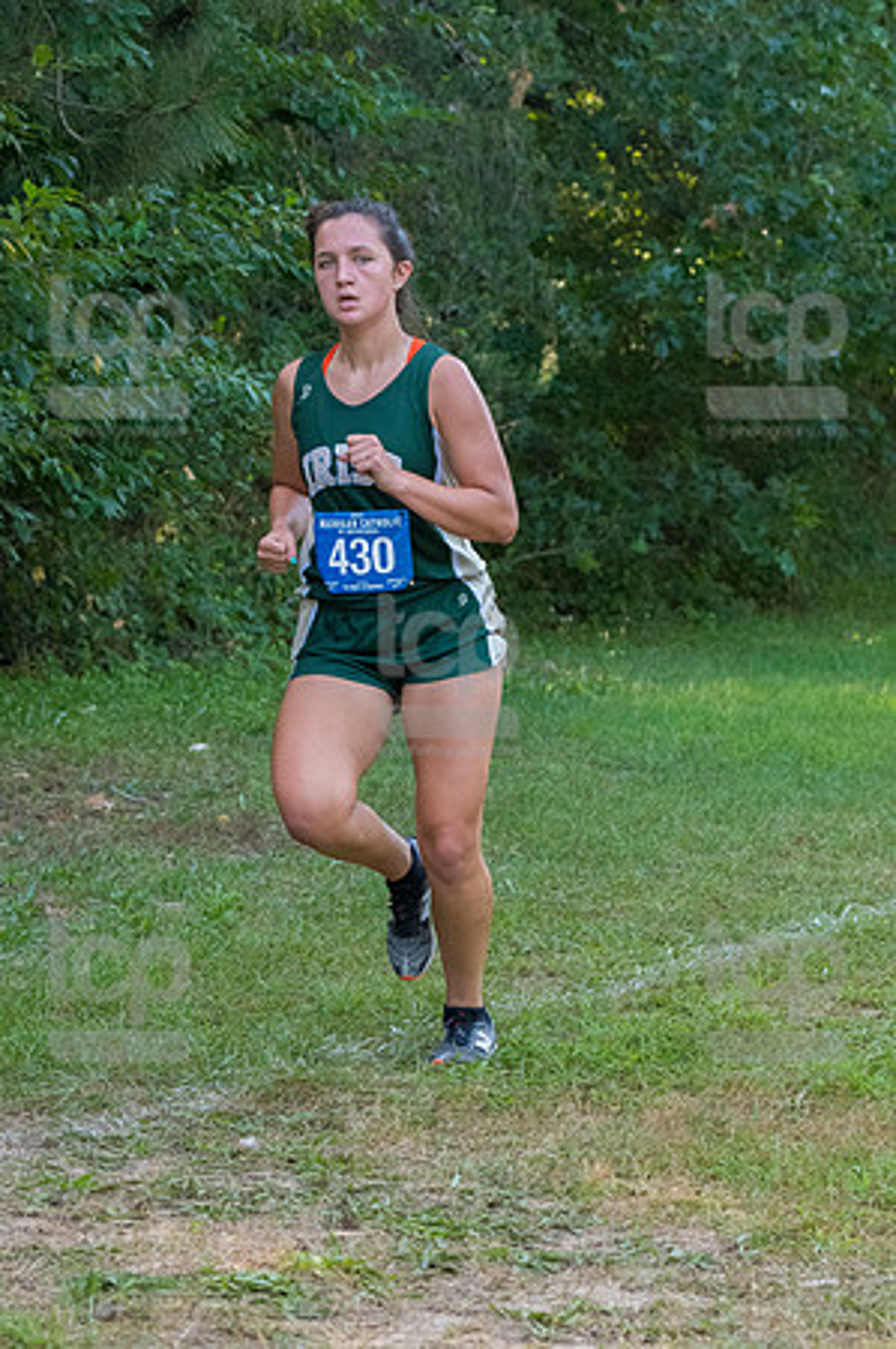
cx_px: 448
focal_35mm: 129
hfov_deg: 10.6
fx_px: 4827
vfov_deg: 15.9
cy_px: 674
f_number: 5
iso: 3200
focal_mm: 86
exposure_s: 1/1600
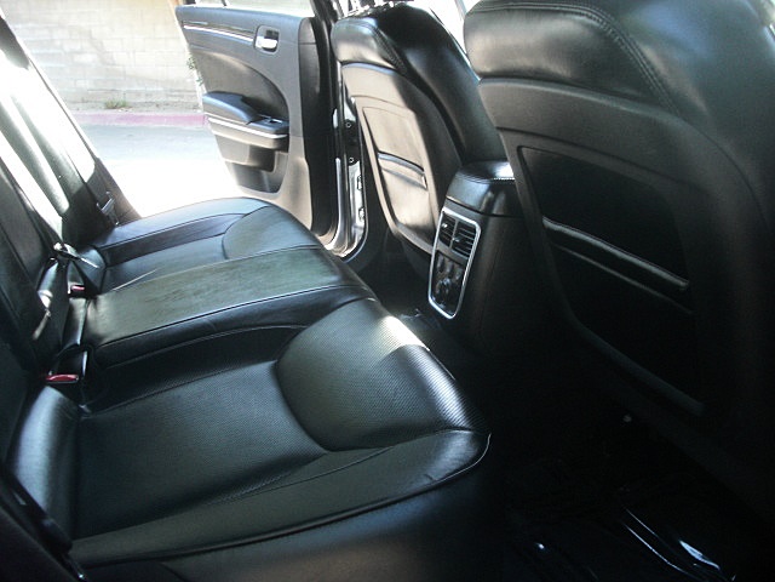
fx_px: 806
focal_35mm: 36
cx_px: 388
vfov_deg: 39.7
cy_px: 291
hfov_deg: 51.4
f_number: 2.8
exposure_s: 1/80
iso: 200
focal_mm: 6.3
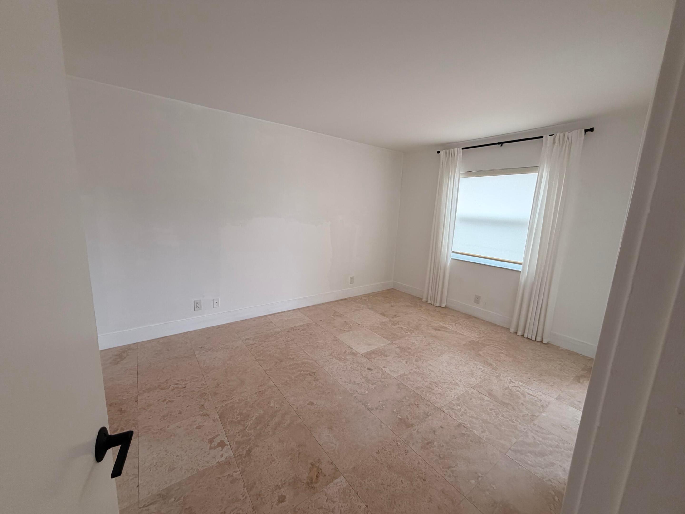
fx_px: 277
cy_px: 257
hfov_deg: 102.1
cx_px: 342
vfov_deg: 85.7
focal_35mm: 14
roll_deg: -1.8
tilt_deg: -10.2
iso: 125
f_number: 2.2
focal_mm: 2.22
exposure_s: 1/120
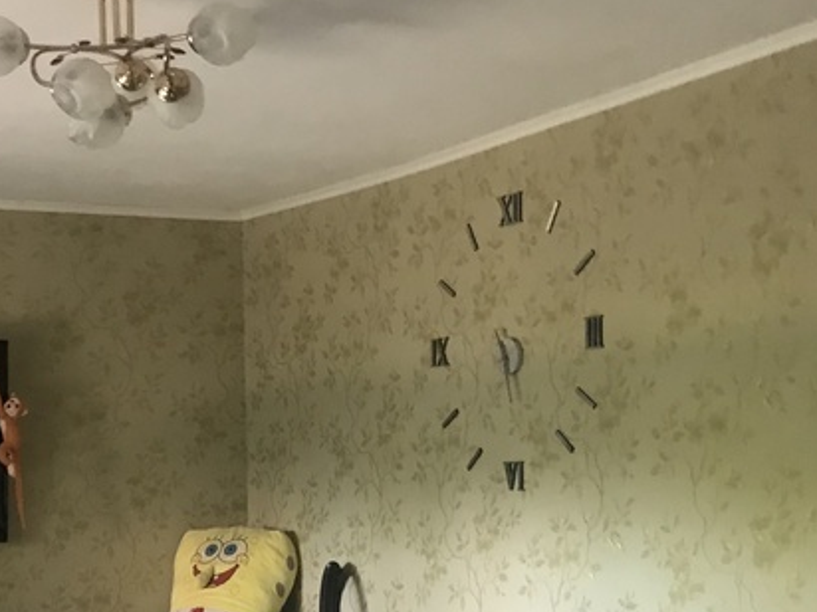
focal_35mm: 68
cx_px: 248
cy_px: 610
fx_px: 1605
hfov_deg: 28.3
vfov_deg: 20.9
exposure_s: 1/16
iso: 64
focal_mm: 3.99
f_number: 1.8
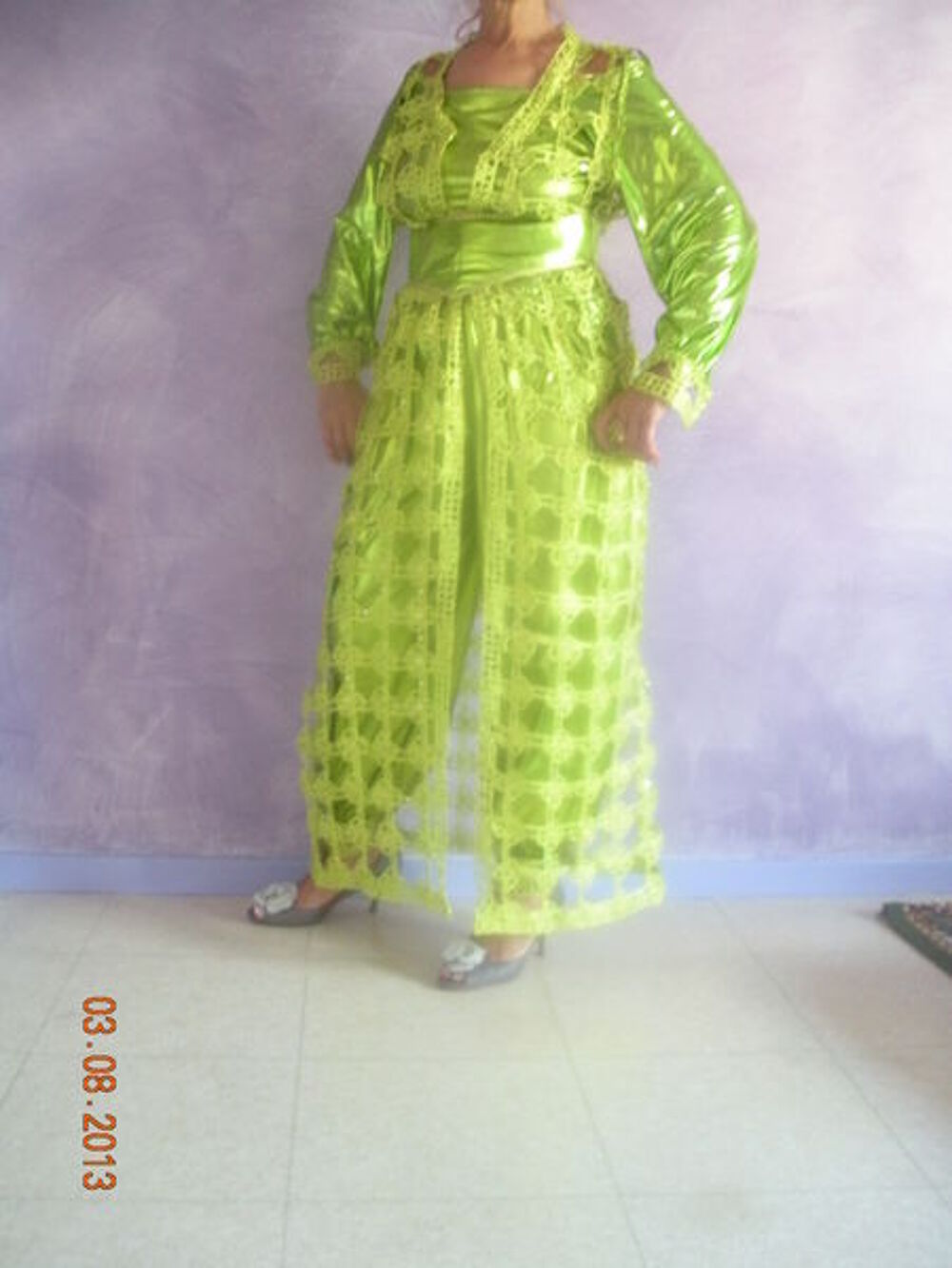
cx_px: 476
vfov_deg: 51.4
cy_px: 634
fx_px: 1320
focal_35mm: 36
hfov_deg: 39.7
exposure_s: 1/14.5
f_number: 3.5
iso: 400
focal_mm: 6.3
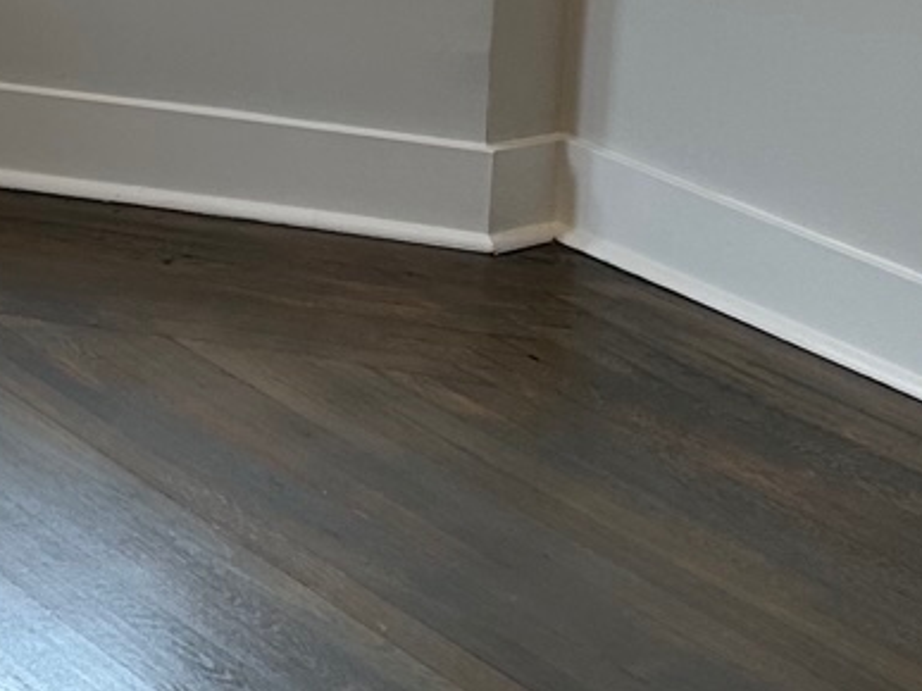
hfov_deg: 14.8
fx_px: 3328
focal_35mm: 125
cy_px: -453
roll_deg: -2.2
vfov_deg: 11.2
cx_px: -417
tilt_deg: -10.9
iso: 80
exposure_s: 1/177
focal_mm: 6.86
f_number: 1.78
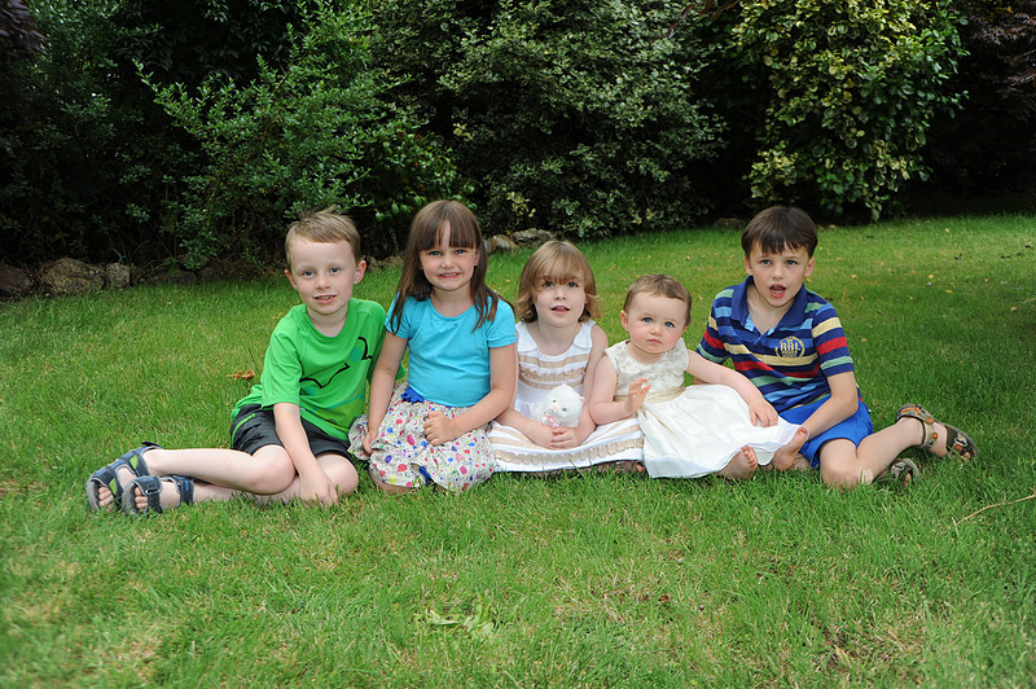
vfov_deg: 37.8
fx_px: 1006
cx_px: 518
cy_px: 344
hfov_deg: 54.5
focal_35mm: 35
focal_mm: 35
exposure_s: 1/200
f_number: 7.1
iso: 320
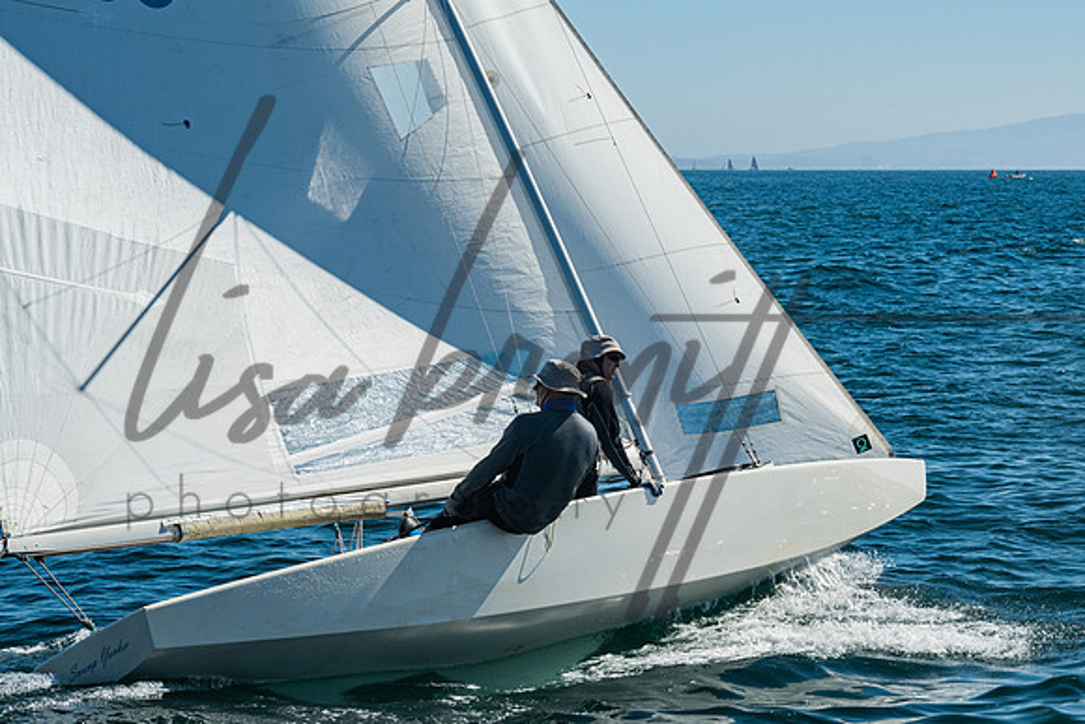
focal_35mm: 114
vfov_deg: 12.0
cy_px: 349
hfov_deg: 17.9
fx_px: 3445
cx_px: 723
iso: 400
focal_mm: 85
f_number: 10
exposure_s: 1/500
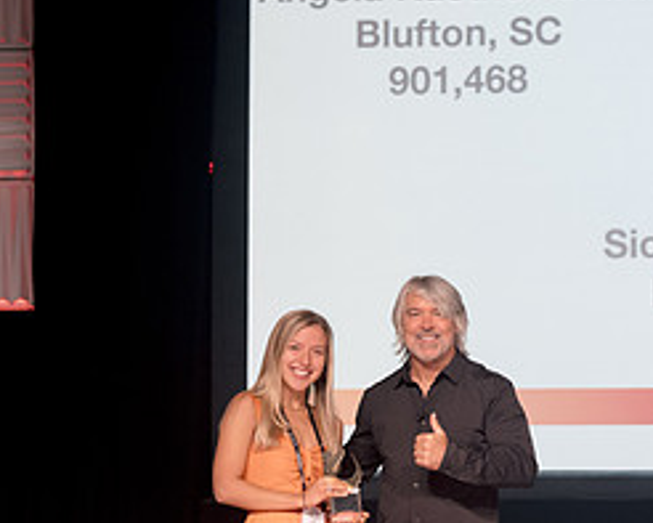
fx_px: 2823
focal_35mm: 146
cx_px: 369
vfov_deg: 10.5
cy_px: 491
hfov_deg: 13.2
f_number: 3.2
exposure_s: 1/200
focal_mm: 85
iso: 640
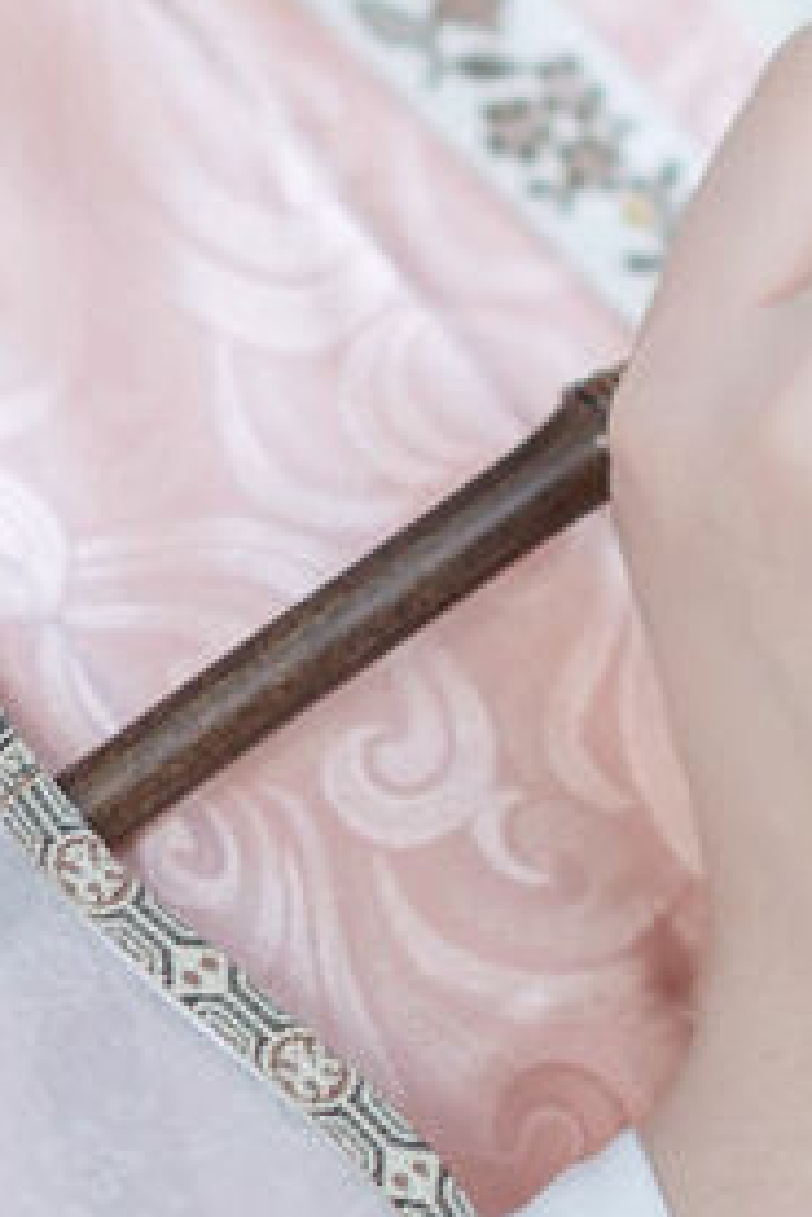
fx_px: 16320
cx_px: 922
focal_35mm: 483
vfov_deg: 4.2
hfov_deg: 2.8
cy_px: -907
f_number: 1.4
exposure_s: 1/800
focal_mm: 85
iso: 125
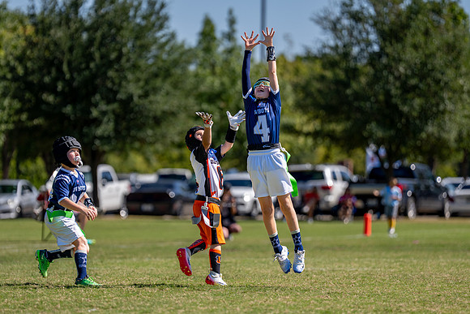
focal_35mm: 196
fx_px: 2563
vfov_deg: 7.0
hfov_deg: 10.5
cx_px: 219
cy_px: 174
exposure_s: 1/2500
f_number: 2.8
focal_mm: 168
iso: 160
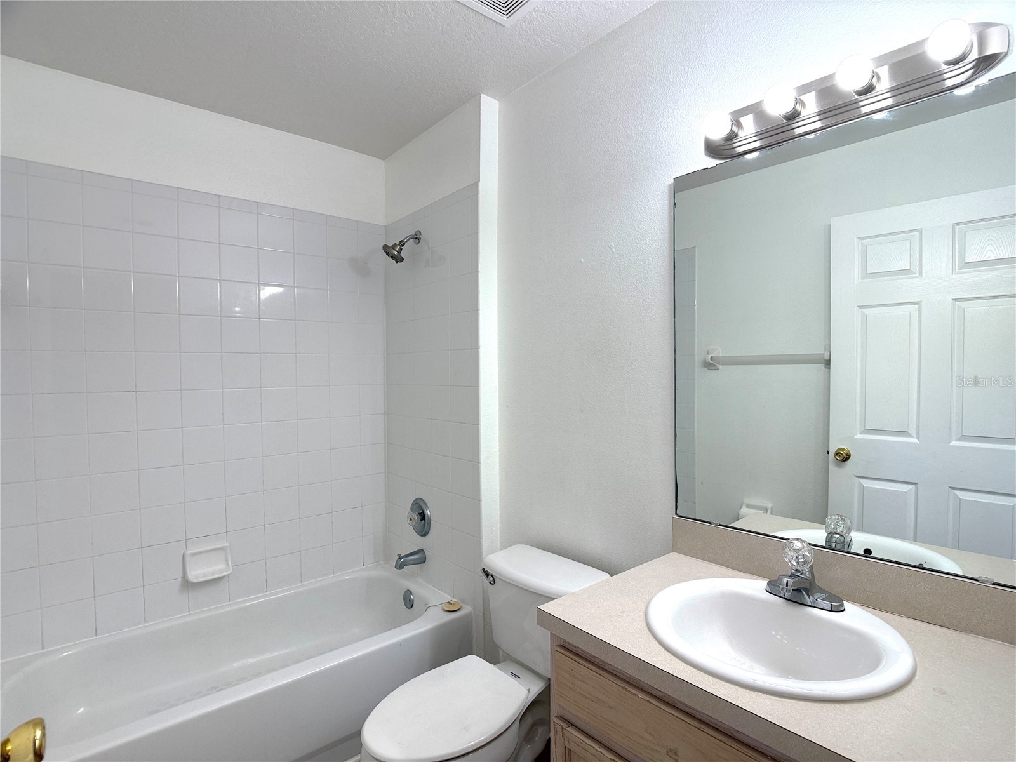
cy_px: 381
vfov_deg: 56.8
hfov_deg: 71.6
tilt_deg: -0.7
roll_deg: +0.6
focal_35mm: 24
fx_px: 704
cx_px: 508
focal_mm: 6.76
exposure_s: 1/309
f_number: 1.78
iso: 100
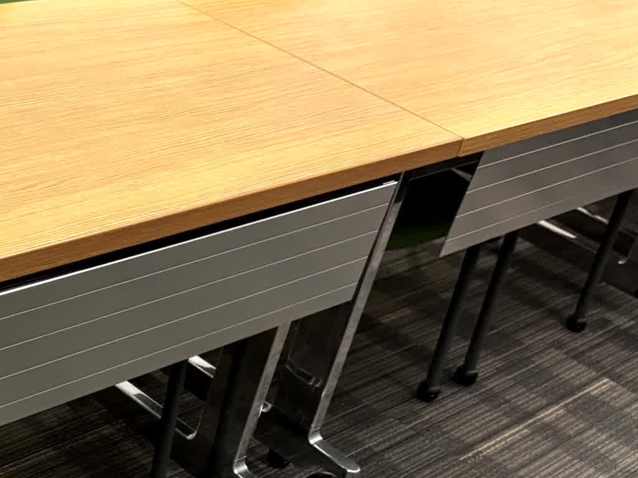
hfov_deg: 26.2
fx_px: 1308
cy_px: 386
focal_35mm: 71
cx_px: 22
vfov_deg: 20.5
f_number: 1.6
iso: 500
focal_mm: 5.96
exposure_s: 1/60
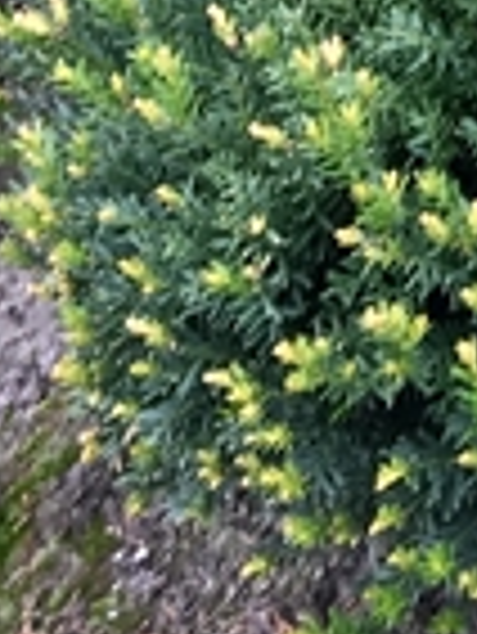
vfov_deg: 8.4
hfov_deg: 6.8
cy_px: -1147
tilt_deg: -30.8
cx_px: 1251
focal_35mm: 205
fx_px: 3761
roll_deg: +1.1
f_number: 2.2
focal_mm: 4.15
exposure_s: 1/100
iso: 25
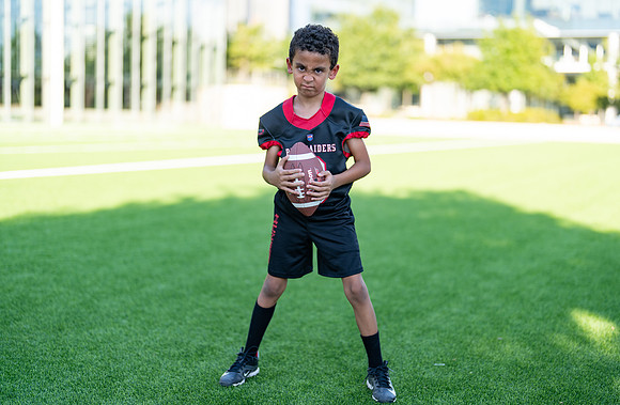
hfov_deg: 37.5
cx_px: 318
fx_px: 914
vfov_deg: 25.0
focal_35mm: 53
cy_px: 198
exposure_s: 1/1250
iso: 100
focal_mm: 50
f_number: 1.2
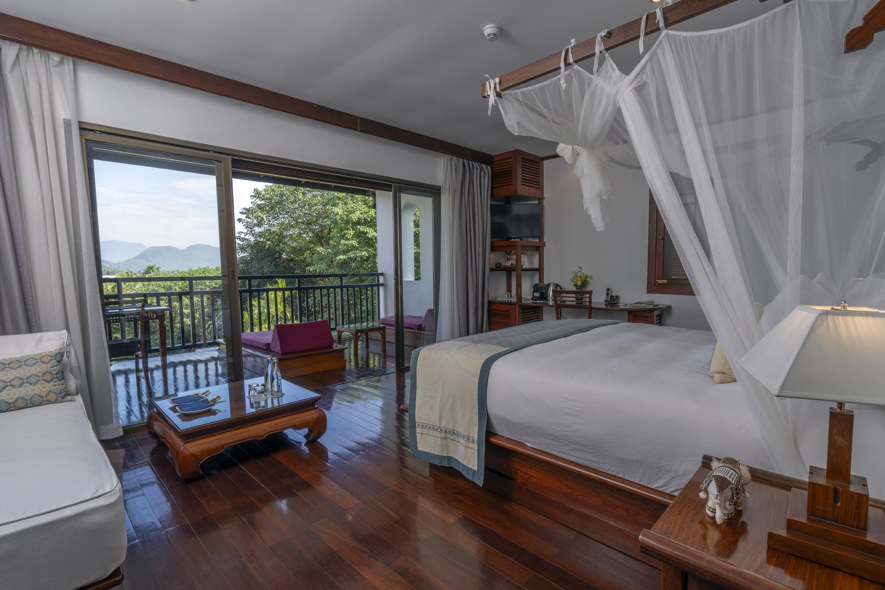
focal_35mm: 17
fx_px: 418
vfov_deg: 70.4
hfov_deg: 93.2
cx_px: 462
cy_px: 302
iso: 100
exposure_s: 1/40
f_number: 11
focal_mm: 16
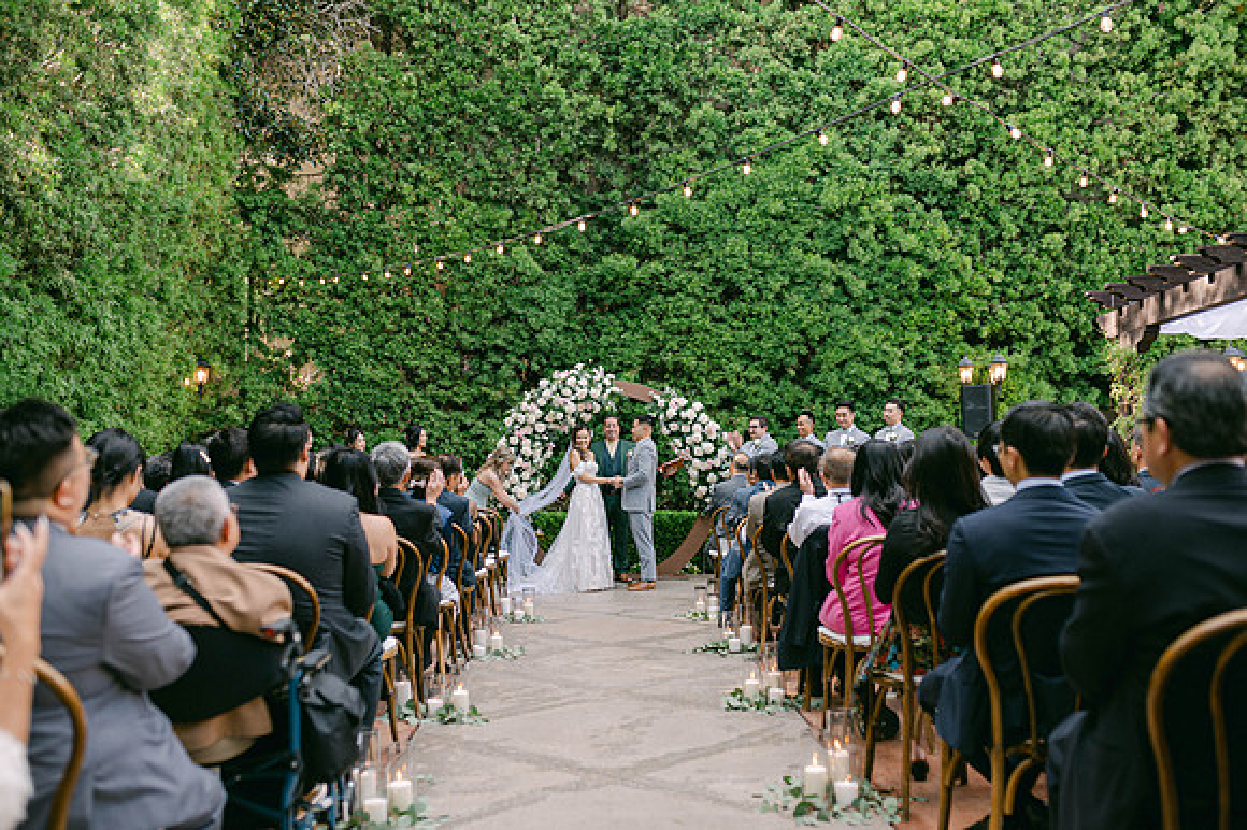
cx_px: 624
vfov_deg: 36.8
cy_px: 415
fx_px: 1246
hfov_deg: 53.2
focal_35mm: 36
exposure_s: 1/250
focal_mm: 35
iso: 100
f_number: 2.2
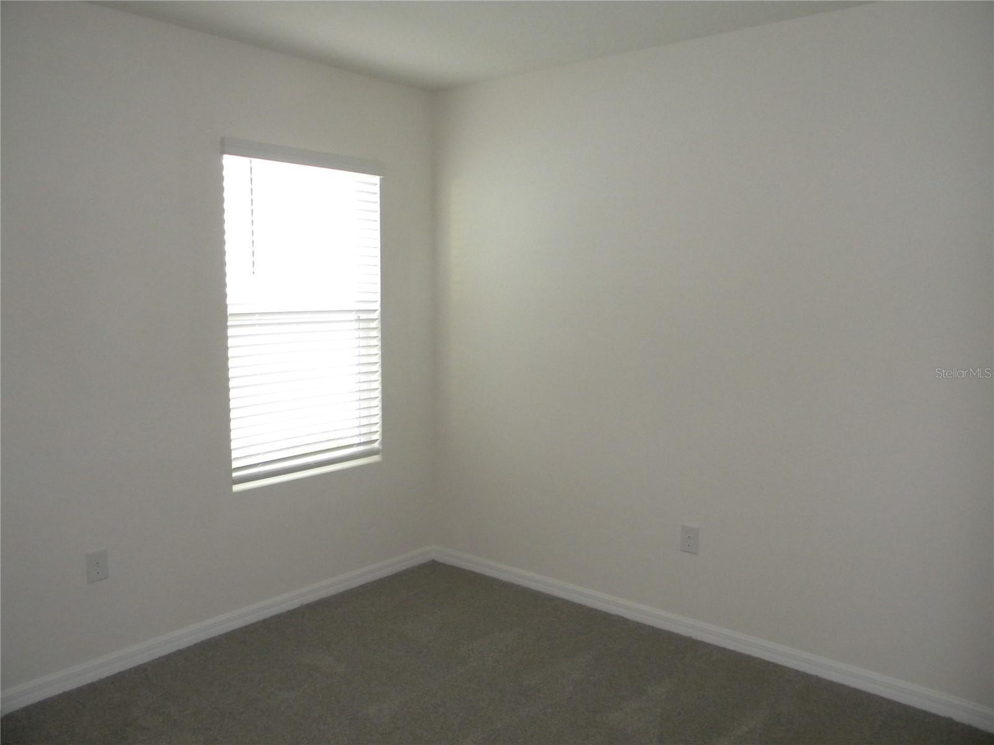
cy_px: 372
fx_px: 804
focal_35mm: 28
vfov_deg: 49.7
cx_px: 497
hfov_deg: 63.4
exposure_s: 1/26
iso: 400
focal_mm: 5
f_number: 3.5
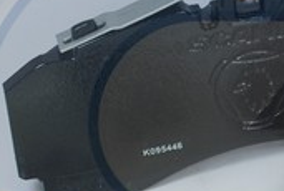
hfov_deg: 9.4
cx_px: 399
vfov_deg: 6.5
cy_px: 118
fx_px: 1685
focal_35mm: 213
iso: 200
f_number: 5.6
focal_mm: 38
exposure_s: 1/125
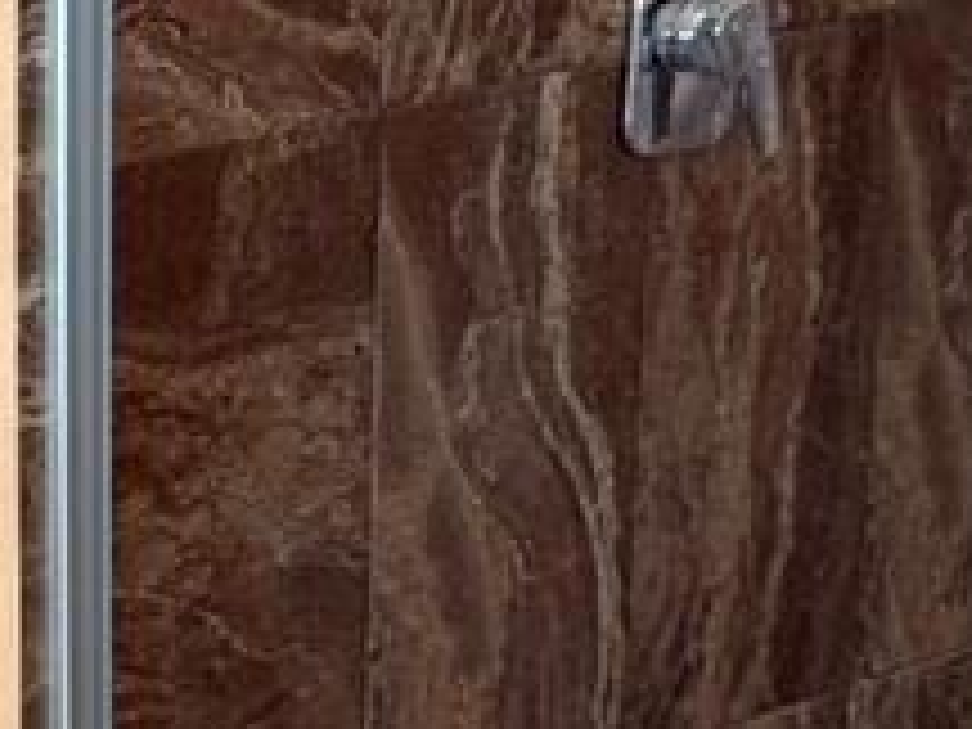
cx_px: -688
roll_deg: +3.7
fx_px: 3201
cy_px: 684
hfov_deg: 15.3
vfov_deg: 12.9
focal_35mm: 114
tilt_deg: -17.3
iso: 160
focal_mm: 6.76
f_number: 1.78
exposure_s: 1/120
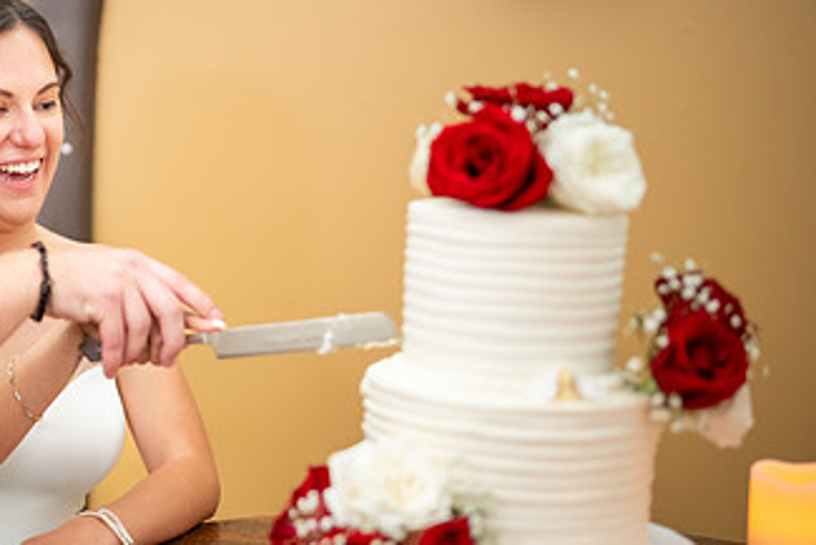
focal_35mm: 68
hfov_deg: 28.6
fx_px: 1542
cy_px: 228
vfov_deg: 20.0
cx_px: 99
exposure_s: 1/125
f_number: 1.2
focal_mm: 35
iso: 1000
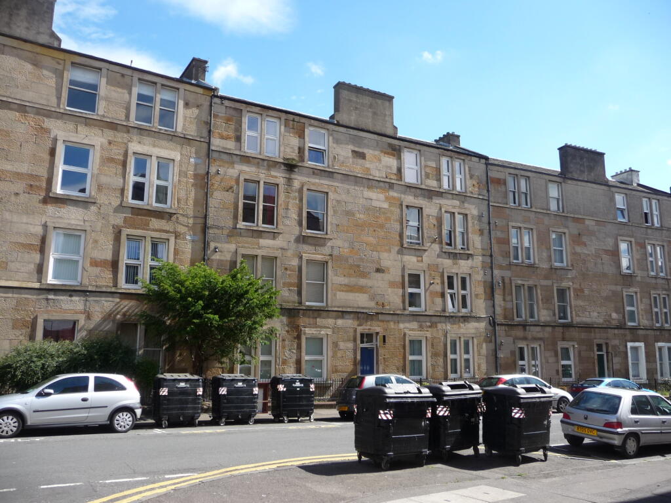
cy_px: 252
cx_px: 336
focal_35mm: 28
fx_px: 543
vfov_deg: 49.7
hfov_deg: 63.4
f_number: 3.3
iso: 100
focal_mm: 4.7
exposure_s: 1/500
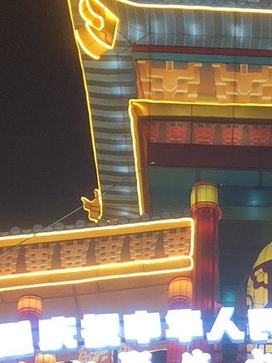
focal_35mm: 126
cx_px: 335
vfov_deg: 14.7
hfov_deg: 11.5
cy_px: 512
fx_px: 1320
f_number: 1.8
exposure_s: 1/33
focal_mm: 4
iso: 25
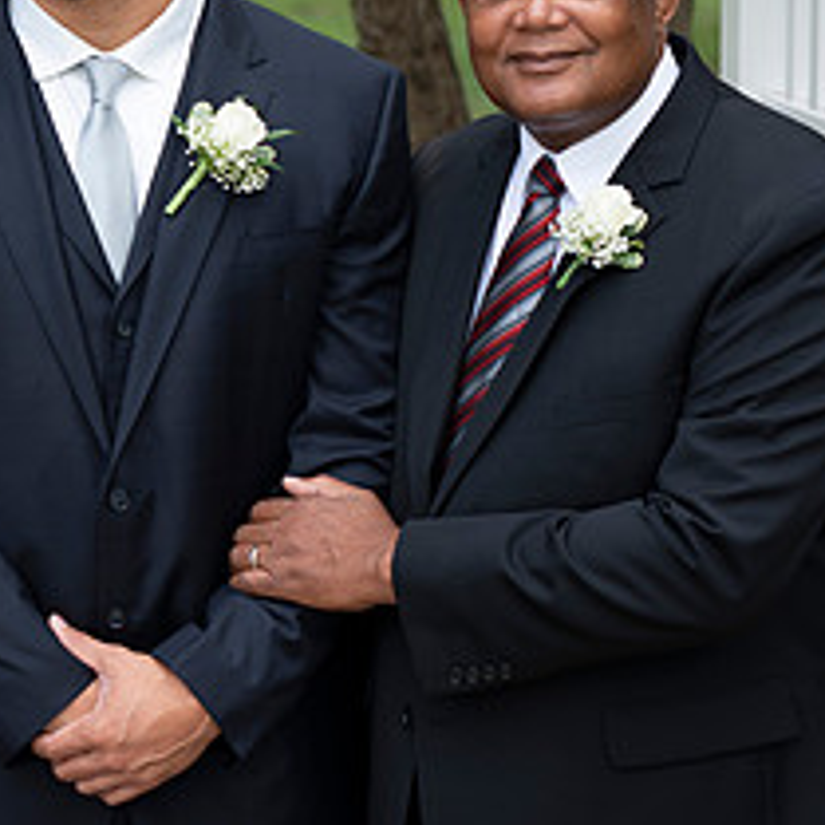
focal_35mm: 118
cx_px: -118
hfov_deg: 14.4
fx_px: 3182
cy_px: 274
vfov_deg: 14.7
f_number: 3.2
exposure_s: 1/250
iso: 100
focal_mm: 50
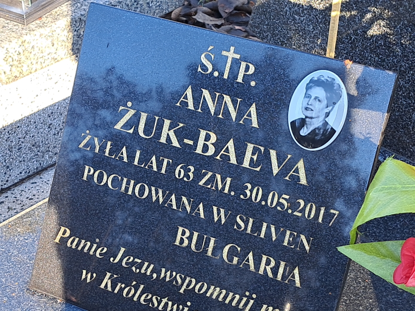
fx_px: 288
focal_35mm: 24
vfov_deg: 56.8
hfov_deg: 71.6
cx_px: 208
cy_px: 156
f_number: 1.8
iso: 50
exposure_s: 1/112
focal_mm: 5.23
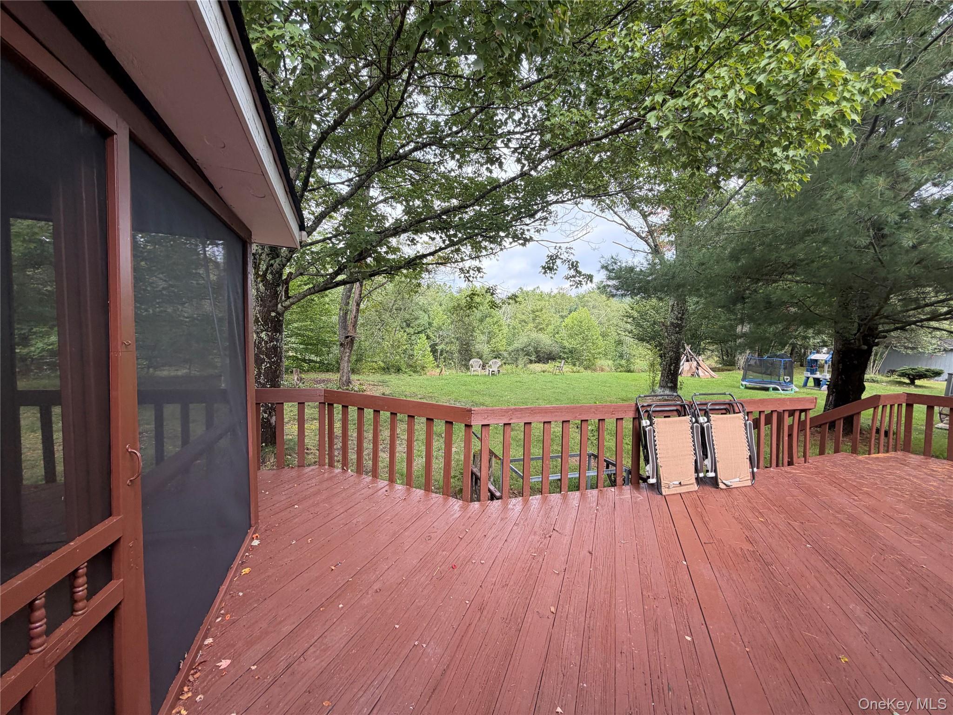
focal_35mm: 14
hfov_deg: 102.1
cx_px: 476
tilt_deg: -0.4
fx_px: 385
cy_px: 358
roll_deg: -1.8
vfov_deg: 85.7
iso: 50
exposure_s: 1/154
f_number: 2.2
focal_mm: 2.22
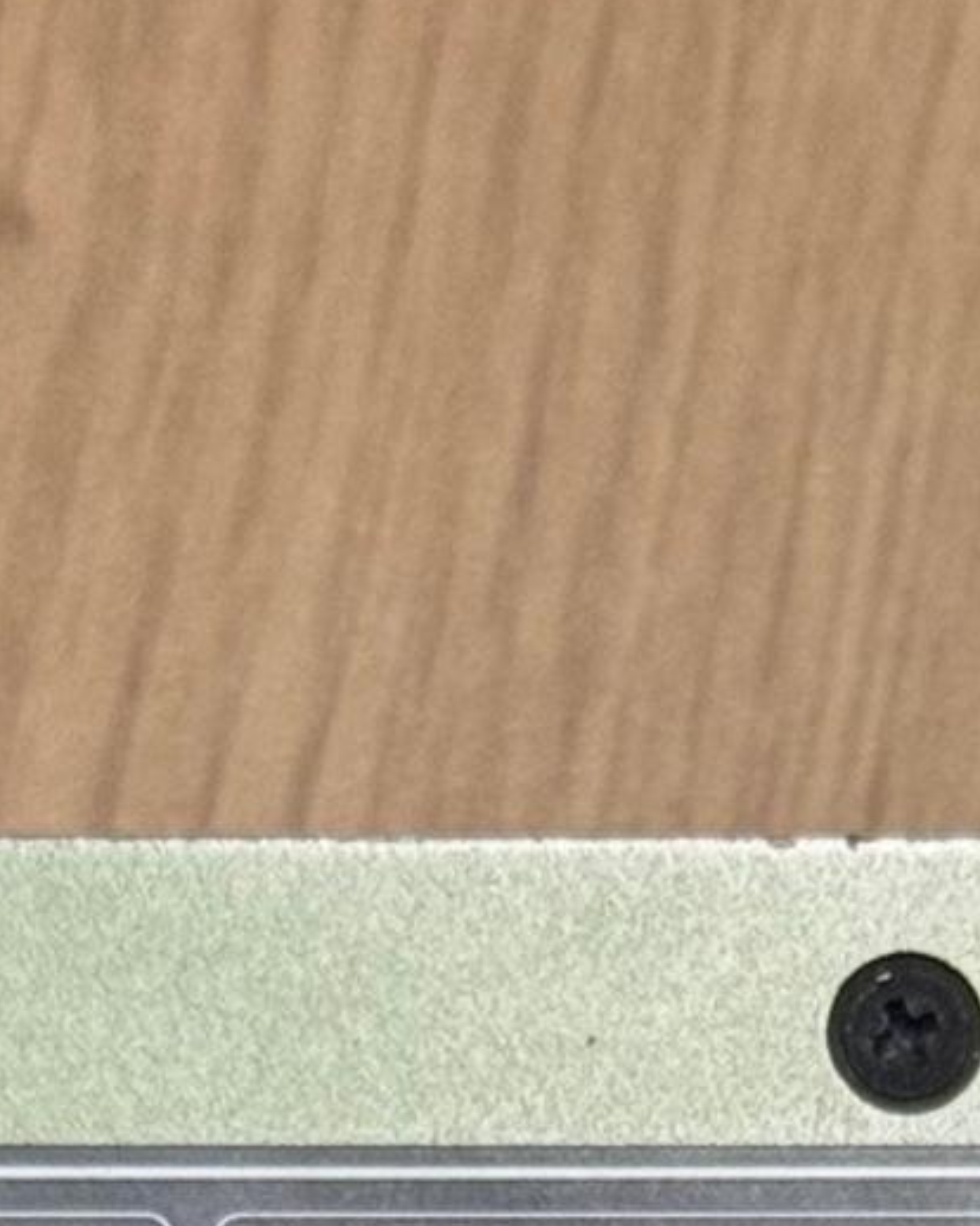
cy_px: 2766
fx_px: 8598
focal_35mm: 237
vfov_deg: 7.7
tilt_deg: -79.6
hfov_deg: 6.5
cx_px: 1091
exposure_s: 1/60
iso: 100
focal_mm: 6.76
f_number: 1.78
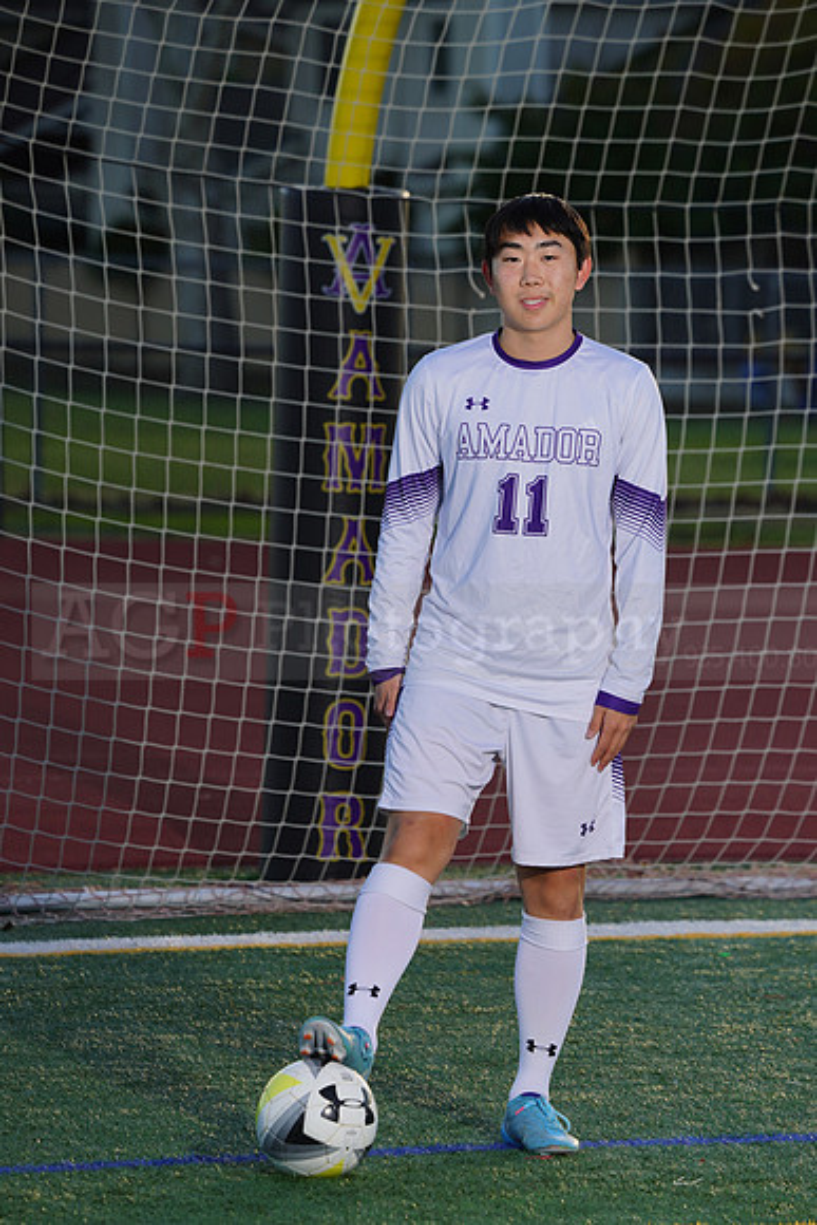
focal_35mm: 274
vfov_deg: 7.5
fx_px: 9321
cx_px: 408
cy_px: 612
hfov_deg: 5.0
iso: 100
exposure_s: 1/200
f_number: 8
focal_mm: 274
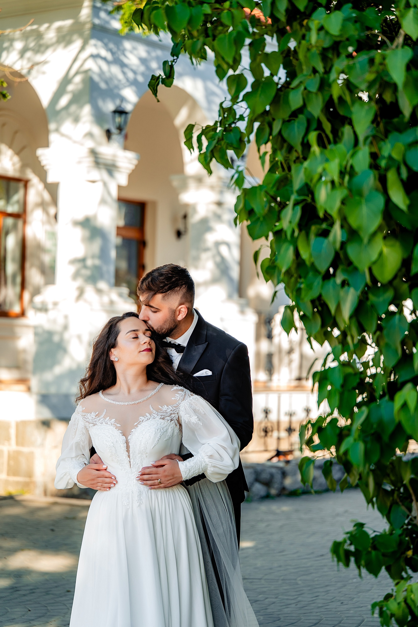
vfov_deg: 22.6
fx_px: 1567
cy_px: 314
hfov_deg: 15.2
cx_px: 209
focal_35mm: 90
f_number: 2.8
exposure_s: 1/400
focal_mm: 90
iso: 100
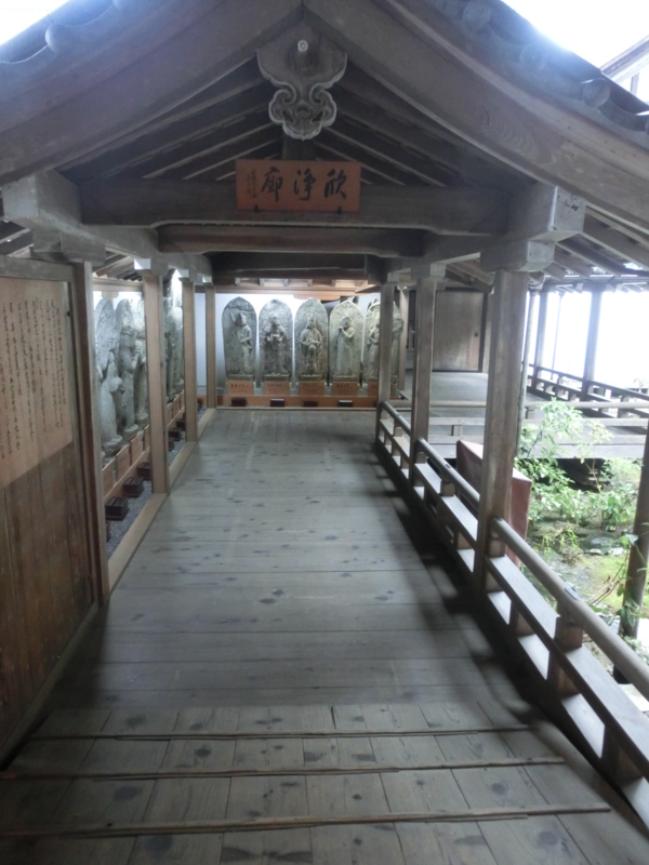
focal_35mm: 25
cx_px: 324
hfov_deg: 54.9
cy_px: 432
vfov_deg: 69.4
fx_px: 625
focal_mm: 4.43
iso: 800
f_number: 3.2
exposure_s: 1/25
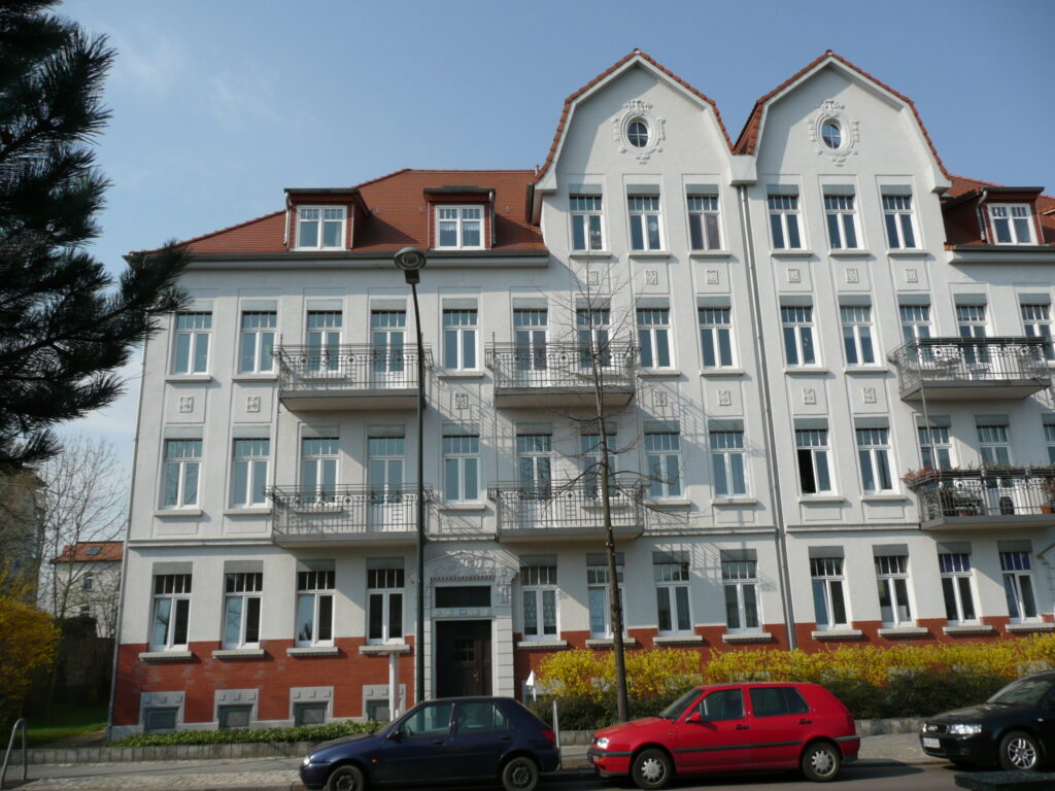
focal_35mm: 28
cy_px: 396
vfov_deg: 49.7
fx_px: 853
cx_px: 528
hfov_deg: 63.4
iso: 100
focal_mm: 4.6
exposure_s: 1/1000
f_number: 3.3
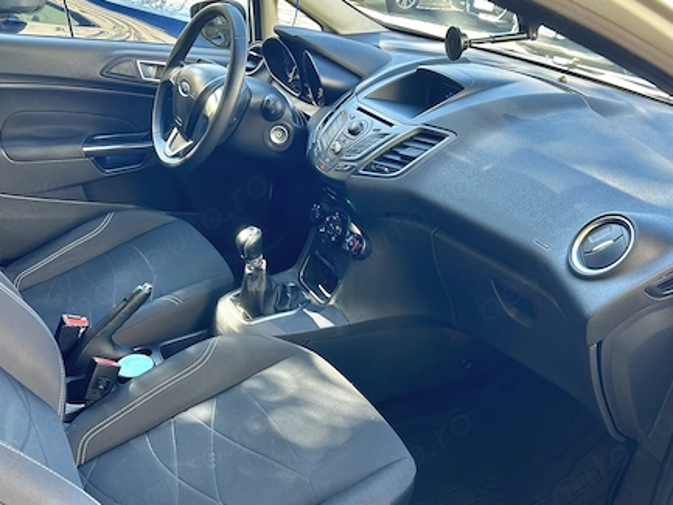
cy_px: 267
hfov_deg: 51.2
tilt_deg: -25.9
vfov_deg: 39.7
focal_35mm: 36
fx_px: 700
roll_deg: -8.5
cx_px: 289
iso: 64
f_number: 1.5
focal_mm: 5.7
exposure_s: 1/121
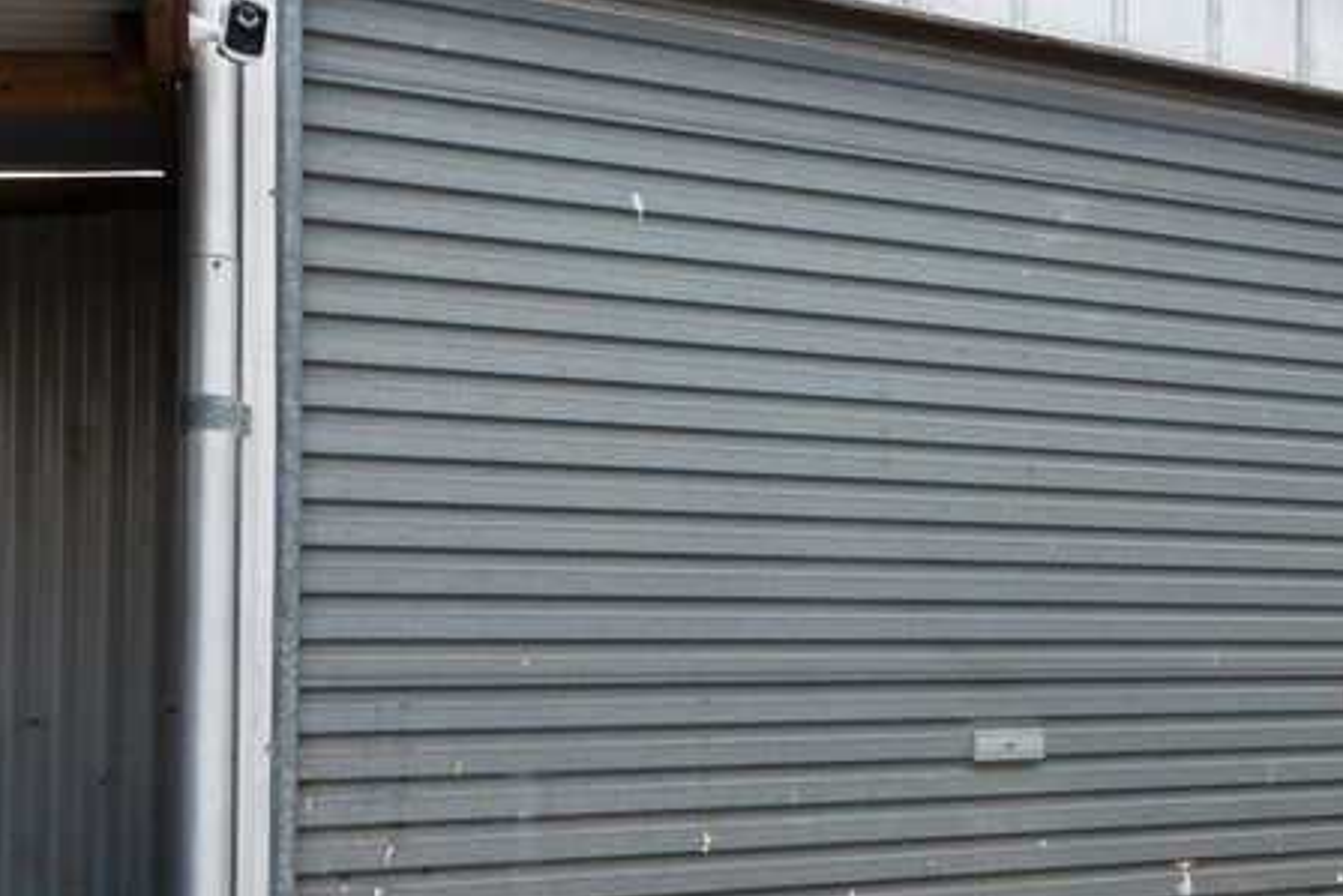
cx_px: 1406
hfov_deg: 35.1
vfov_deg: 26.8
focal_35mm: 50
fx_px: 1866
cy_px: 635
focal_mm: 14
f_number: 8
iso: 125
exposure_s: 1/160
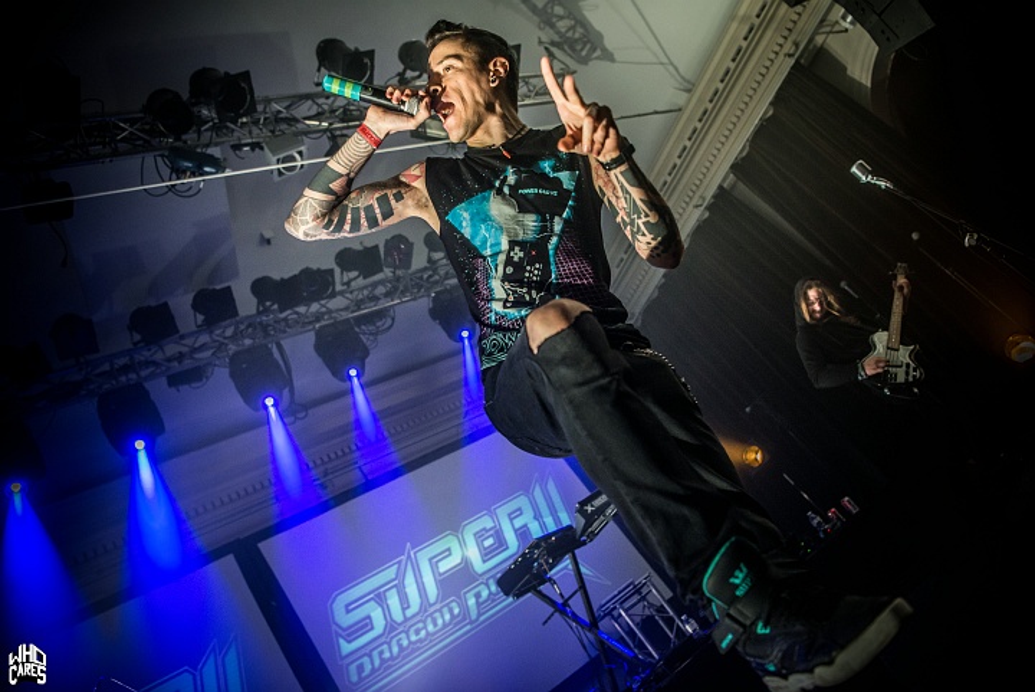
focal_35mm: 26
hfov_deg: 69.4
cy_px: 346
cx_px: 518
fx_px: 748
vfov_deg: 49.6
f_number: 2.8
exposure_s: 1/100
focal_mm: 26
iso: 3200
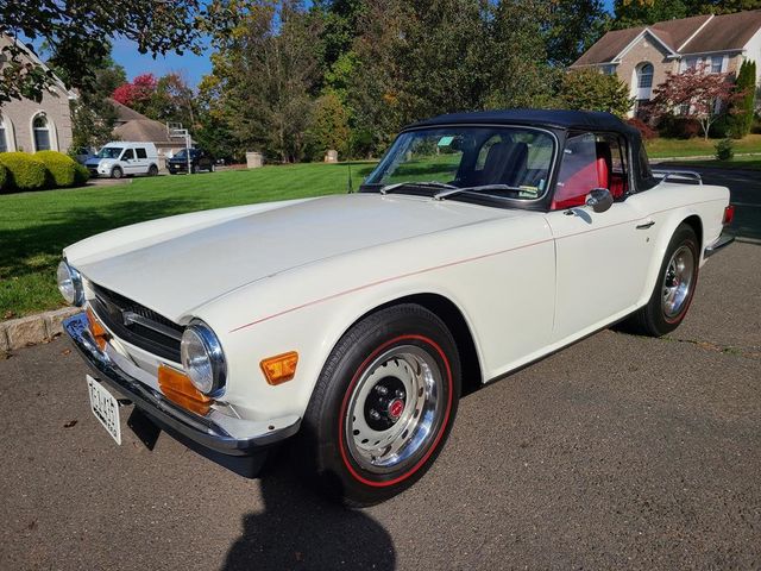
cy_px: 286
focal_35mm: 26
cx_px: 380
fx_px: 572
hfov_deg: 67.3
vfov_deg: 53.1
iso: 40
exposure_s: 1/6947
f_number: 1.8
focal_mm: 5.4
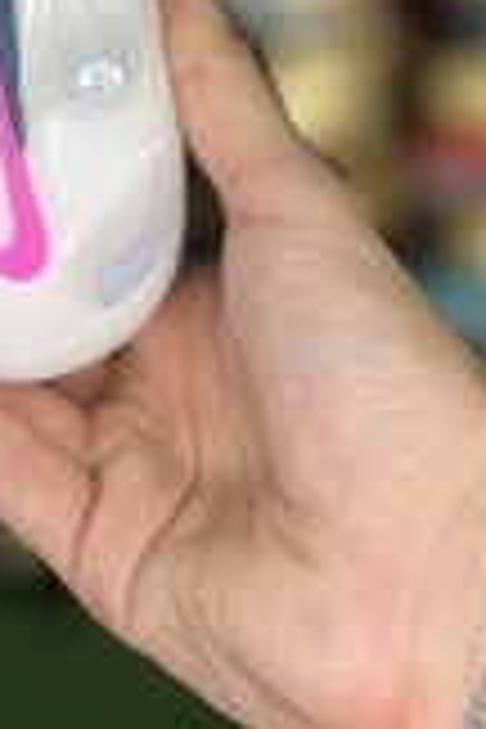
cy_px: -299
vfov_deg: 20.3
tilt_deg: -0.2
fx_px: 1802
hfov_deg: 15.1
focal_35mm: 89
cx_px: -4
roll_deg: +0.8
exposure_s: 1/100
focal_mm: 5.7
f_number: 1.5
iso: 64
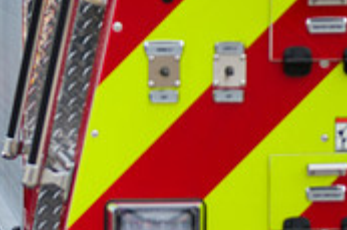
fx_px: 1936
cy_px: 114
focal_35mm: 201
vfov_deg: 6.8
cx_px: -146
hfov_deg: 10.0
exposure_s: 1/2000
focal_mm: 60
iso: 200
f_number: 3.2
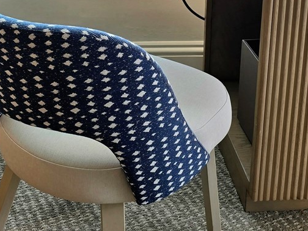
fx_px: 650
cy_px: -72
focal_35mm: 73
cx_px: 89
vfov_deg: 18.7
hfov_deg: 26.4
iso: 25
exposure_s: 1/60.2
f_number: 1.7
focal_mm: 6.3
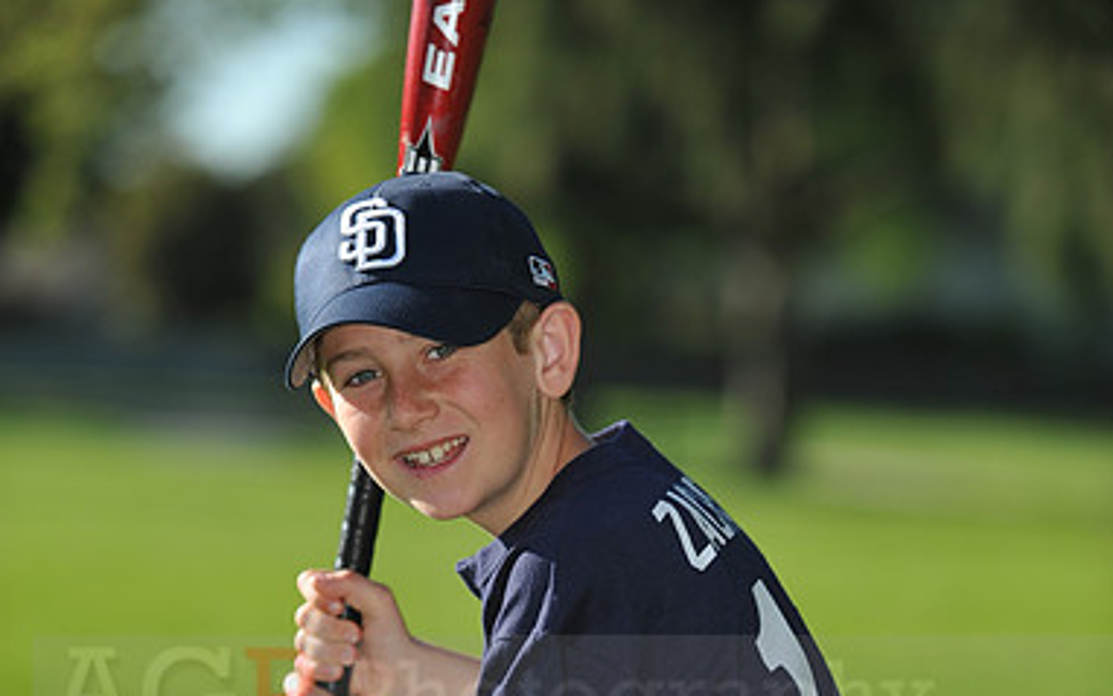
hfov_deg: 9.4
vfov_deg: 5.9
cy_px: 676
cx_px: 554
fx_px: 6797
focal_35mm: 224
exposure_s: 1/1600
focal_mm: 145
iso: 200
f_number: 4
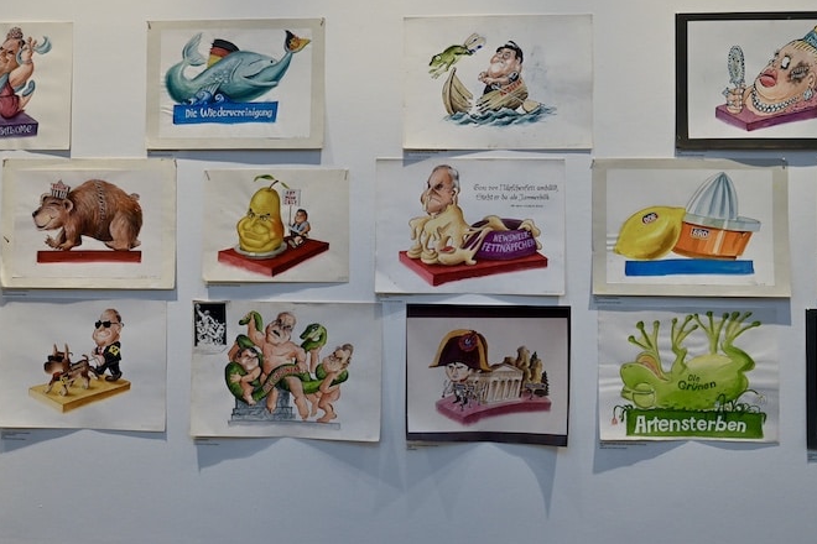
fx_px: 1021
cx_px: 408
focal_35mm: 45
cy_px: 179
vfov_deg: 29.6
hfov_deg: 43.6
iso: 1000
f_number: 5
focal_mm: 29
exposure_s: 1/100
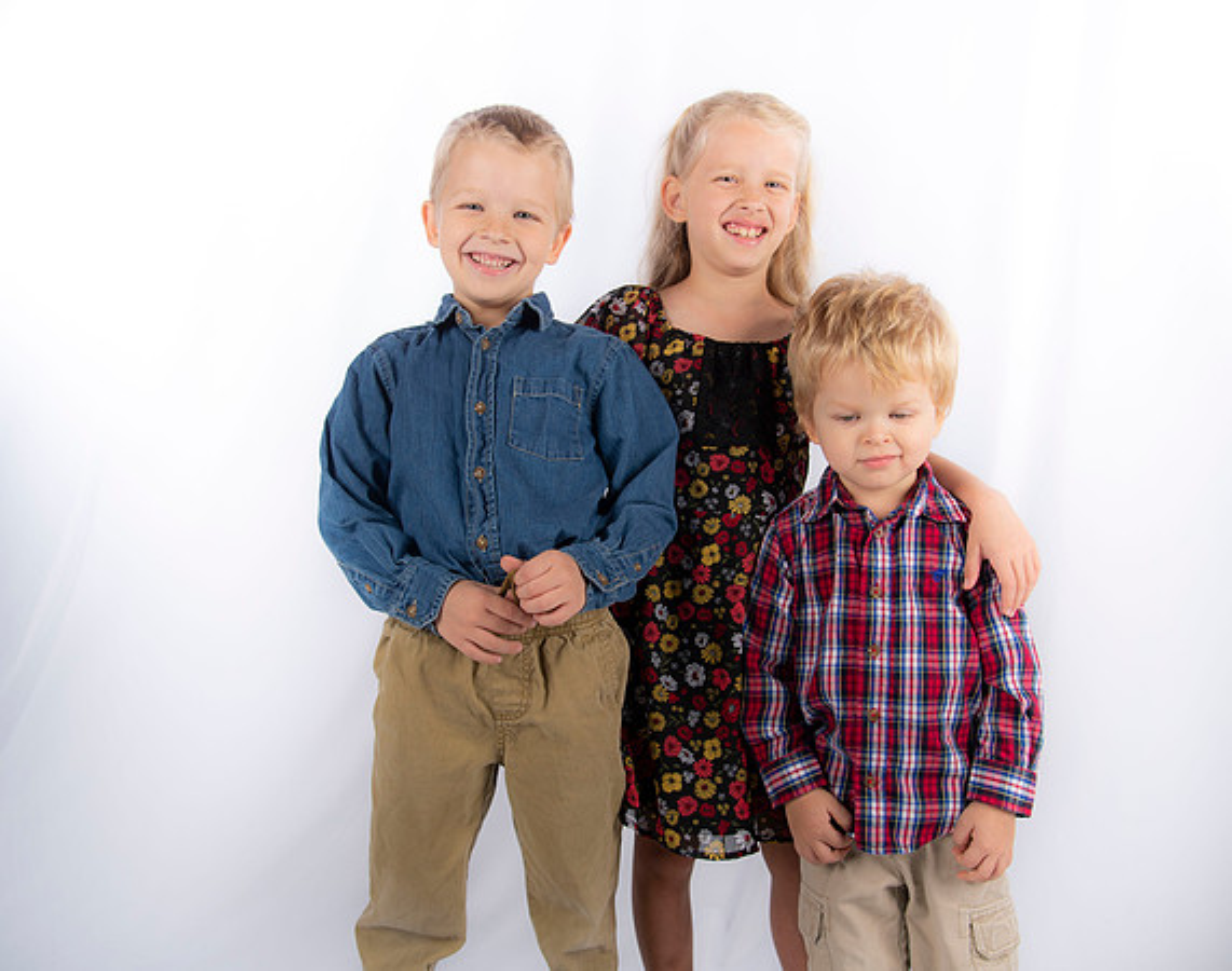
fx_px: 1441
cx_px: 620
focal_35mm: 40
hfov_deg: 46.3
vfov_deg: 37.2
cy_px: 491
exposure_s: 1/200
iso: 100
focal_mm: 35
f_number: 5.6
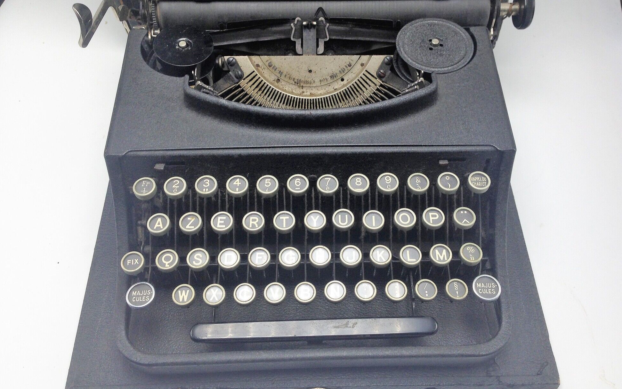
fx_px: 610
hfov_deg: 54.0
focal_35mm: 36
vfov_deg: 35.3
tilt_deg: -55.6
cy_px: 183
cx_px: 317
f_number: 2.4
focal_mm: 4.12
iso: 50
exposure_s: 1/202
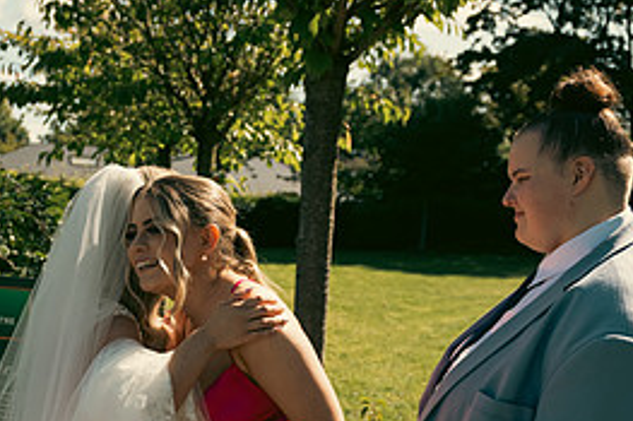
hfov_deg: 36.6
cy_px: 376
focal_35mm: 53
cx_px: 156
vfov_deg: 24.8
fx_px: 931
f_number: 3.5
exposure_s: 1/2500
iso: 250
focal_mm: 24
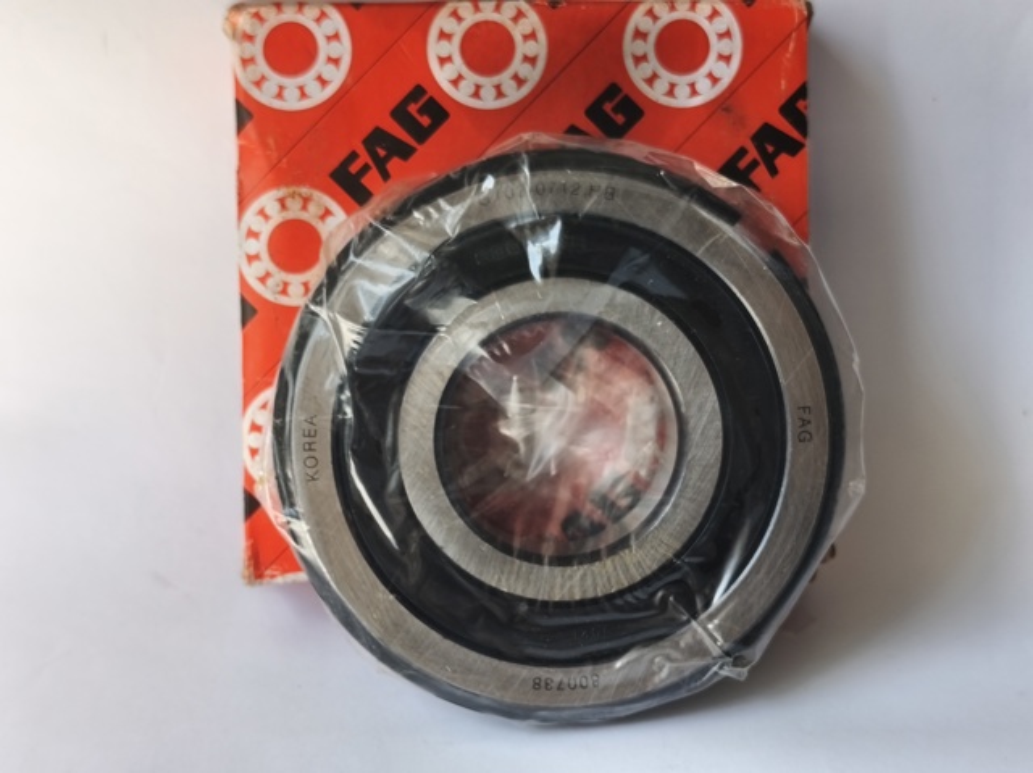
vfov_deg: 21.9
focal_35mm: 67
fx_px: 1998
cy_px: 386
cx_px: 516
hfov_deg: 29.0
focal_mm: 6.18
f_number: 1.65
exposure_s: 1/218
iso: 50
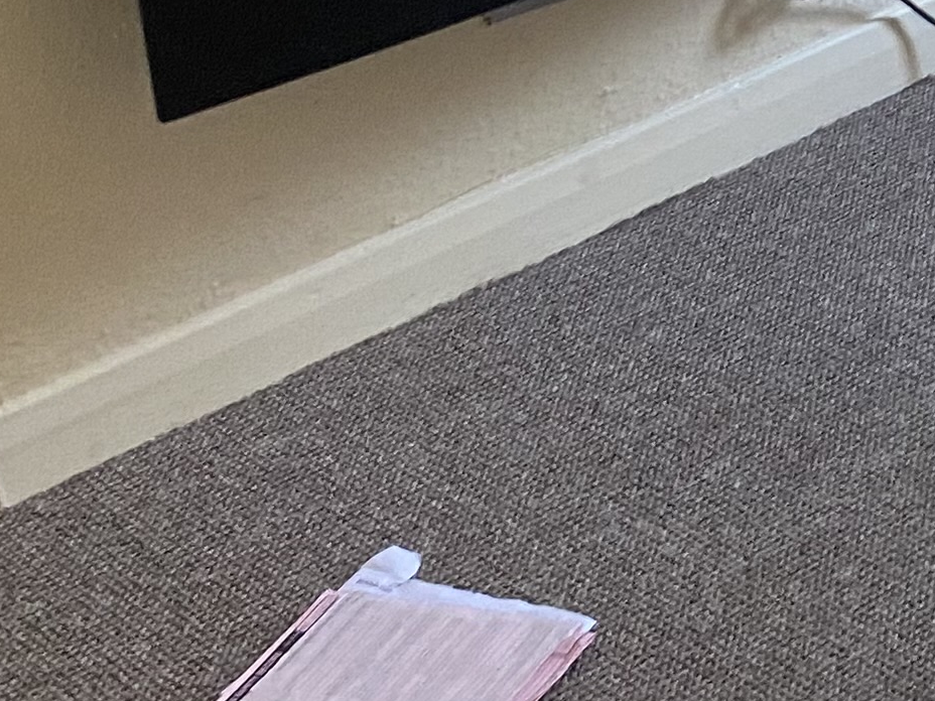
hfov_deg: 15.3
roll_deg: +1.2
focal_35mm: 113
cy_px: -390
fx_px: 3052
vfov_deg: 12.4
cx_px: 1632
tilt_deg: -18.5
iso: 125
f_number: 1.8
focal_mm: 4.25
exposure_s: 1/72
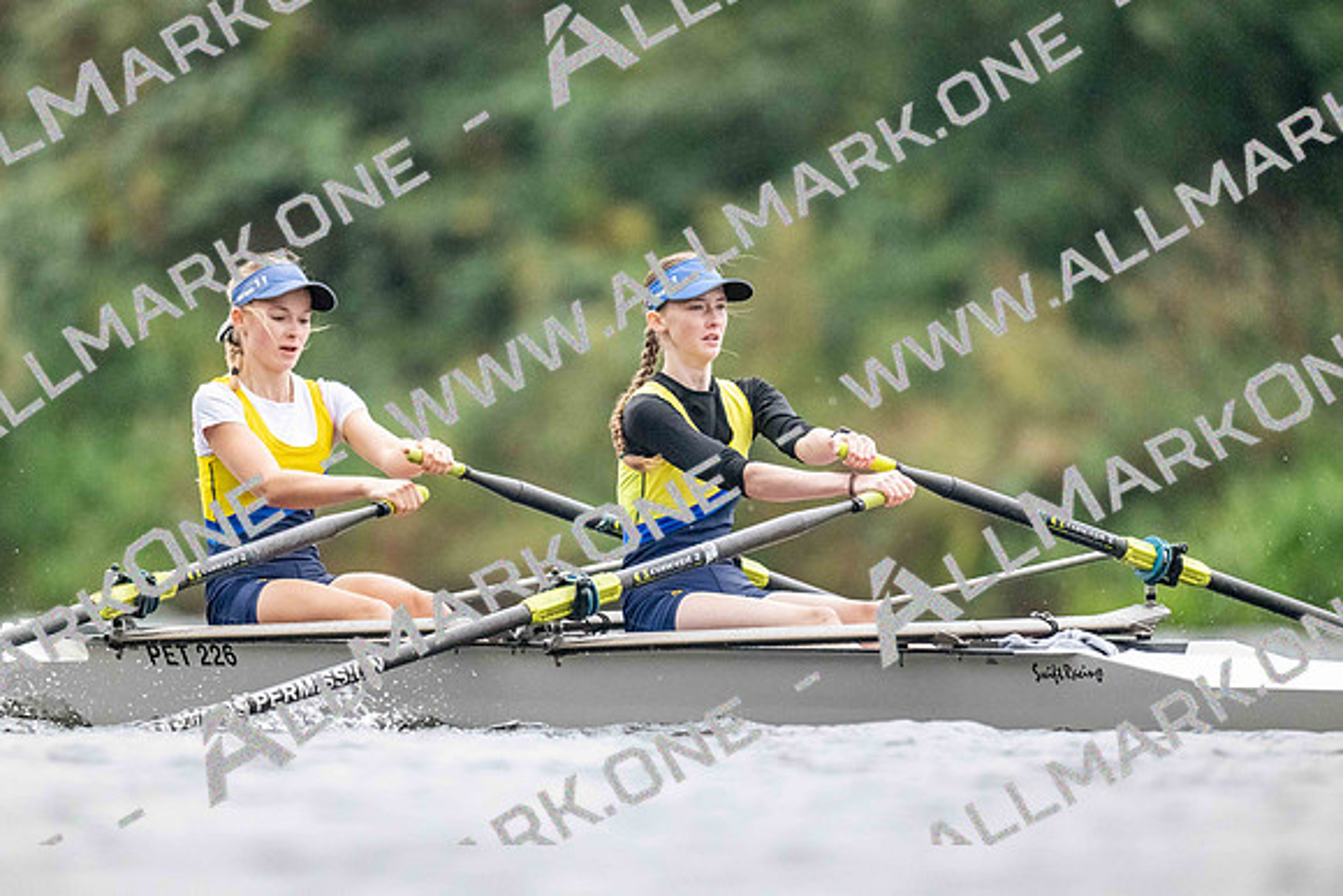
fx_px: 22388
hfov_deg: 3.4
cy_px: 448
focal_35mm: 600
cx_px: 672
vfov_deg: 2.3
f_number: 4
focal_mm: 600
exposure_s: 1/2500
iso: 6400
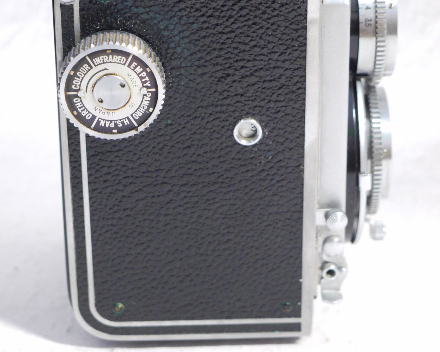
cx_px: 218
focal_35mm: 113
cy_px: 76
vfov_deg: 13.6
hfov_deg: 17.0
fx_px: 1471
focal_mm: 43
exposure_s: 1/8
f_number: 5.6
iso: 800
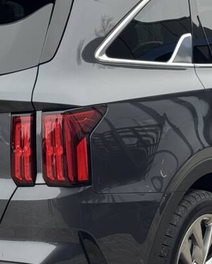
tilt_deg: -9.4
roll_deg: +0.6
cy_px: 147
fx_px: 1058
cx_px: 73
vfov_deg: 14.3
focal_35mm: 135
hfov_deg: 11.4
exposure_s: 1/284
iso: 64
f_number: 1.78
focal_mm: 6.76
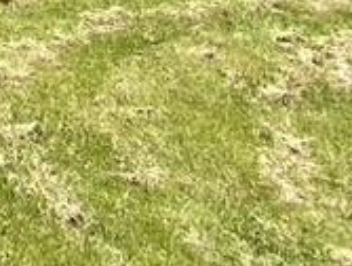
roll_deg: -1.0
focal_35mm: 159
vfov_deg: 8.1
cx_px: -683
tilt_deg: +2.2
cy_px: -511
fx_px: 1620
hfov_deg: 9.7
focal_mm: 4.25
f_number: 1.8
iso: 32
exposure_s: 1/2688
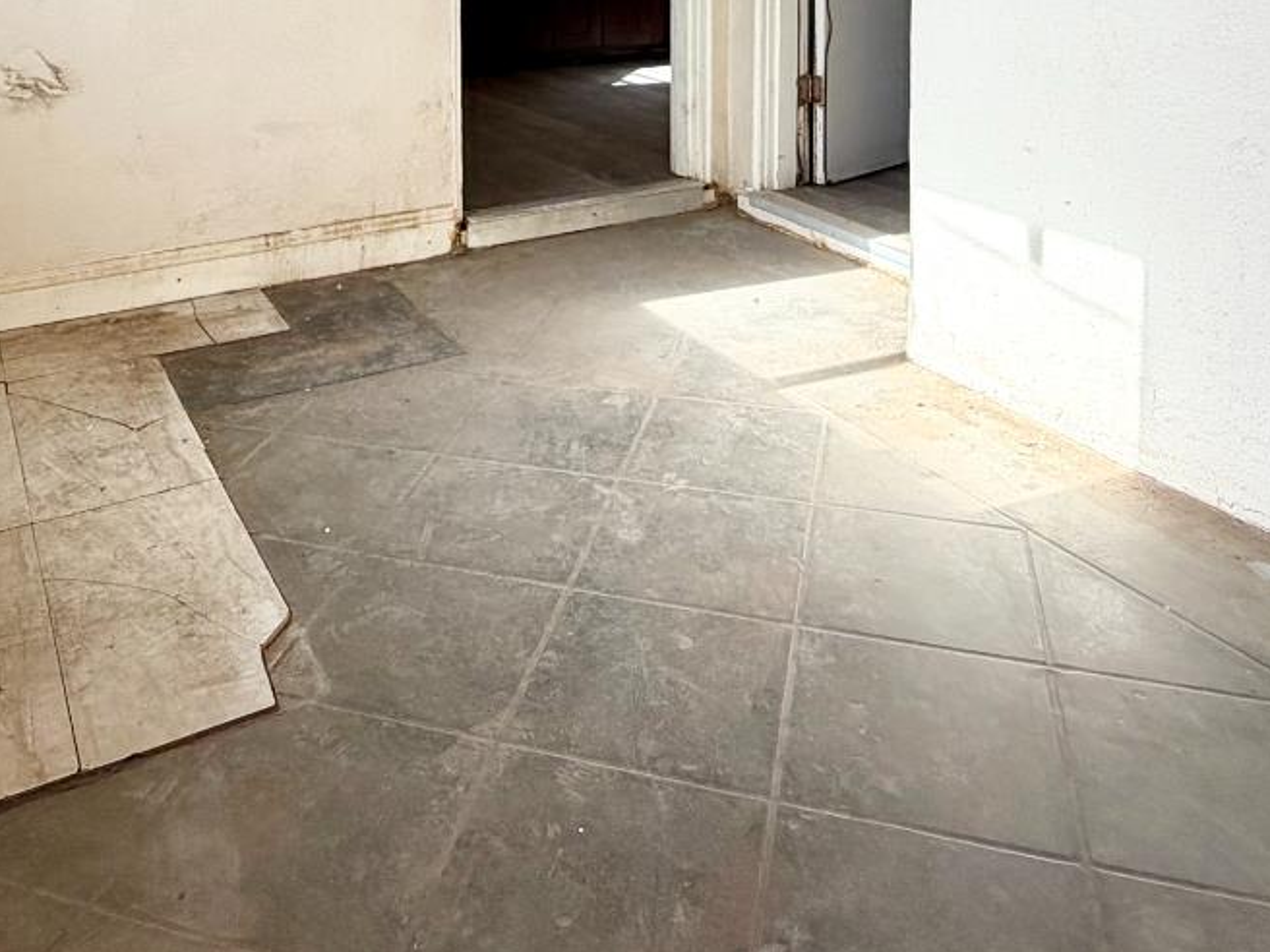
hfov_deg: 56.6
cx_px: 546
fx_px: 1174
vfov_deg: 38.2
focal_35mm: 32
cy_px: -42
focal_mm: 2.22
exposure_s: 1/144
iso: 64
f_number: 2.2
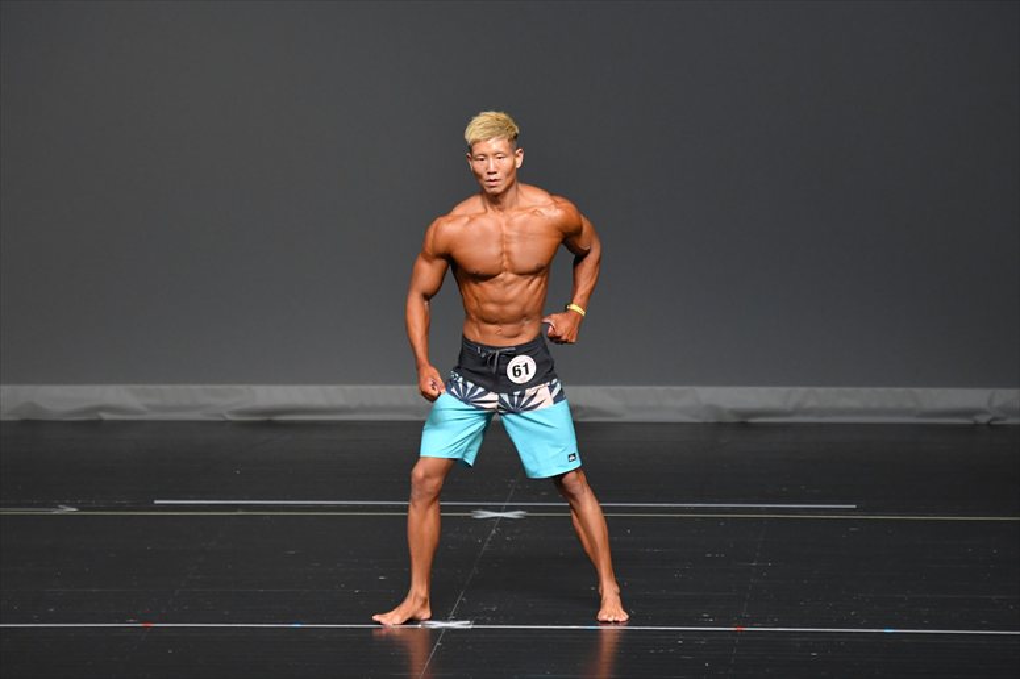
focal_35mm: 300
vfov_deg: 4.6
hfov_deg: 6.9
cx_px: 510
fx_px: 8496
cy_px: 340
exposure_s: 1/400
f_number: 5.6
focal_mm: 200
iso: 2500
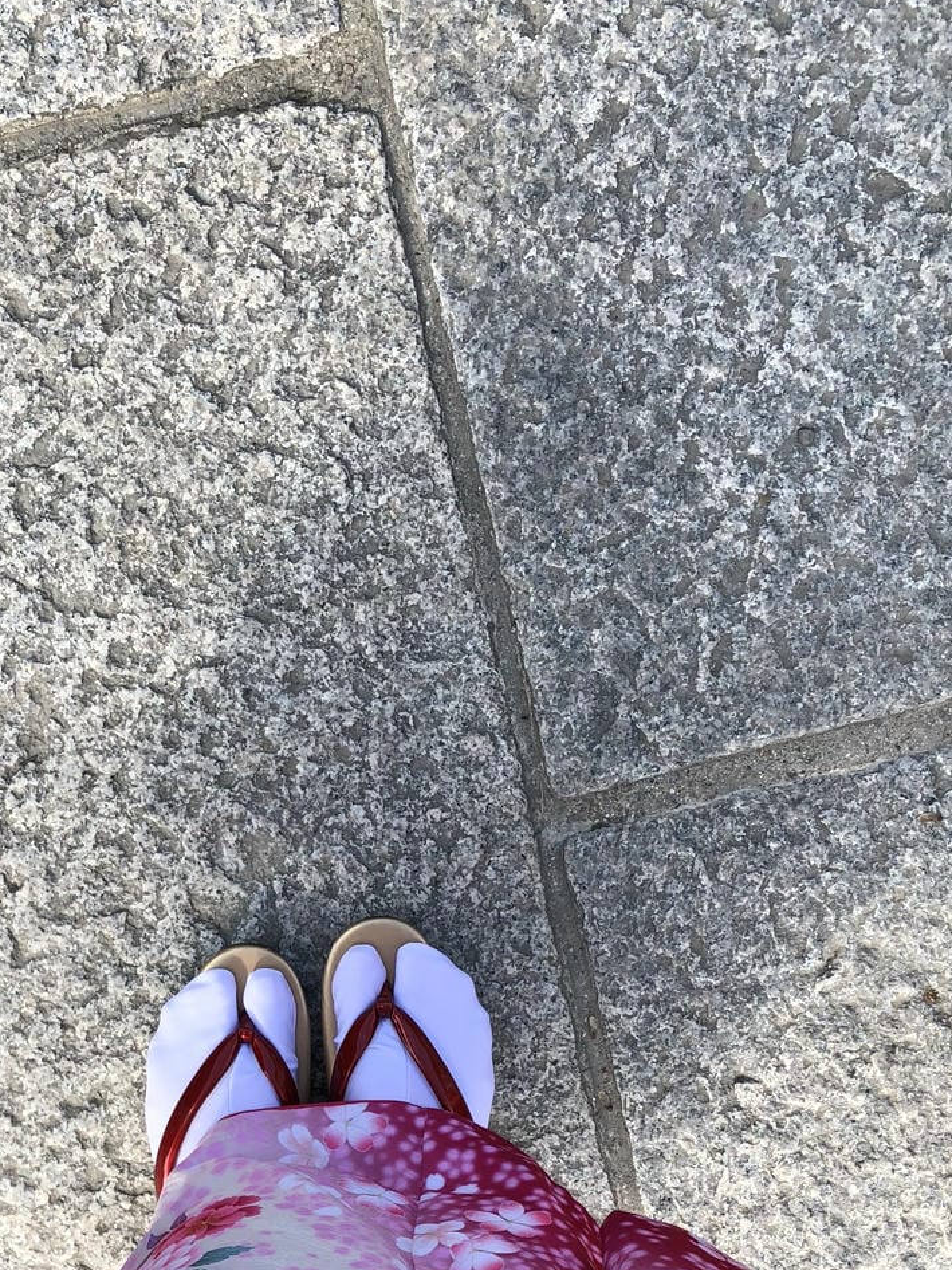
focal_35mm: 49
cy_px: 1035
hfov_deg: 29.5
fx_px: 1797
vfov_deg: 37.4
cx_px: 330
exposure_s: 1/539
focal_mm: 3.99
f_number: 1.8
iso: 20
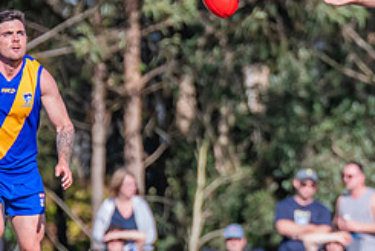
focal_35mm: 1238
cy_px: -29
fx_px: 12911
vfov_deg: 1.1
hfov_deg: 1.7
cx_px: 466
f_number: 7.1
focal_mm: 360
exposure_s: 1/2000
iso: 800
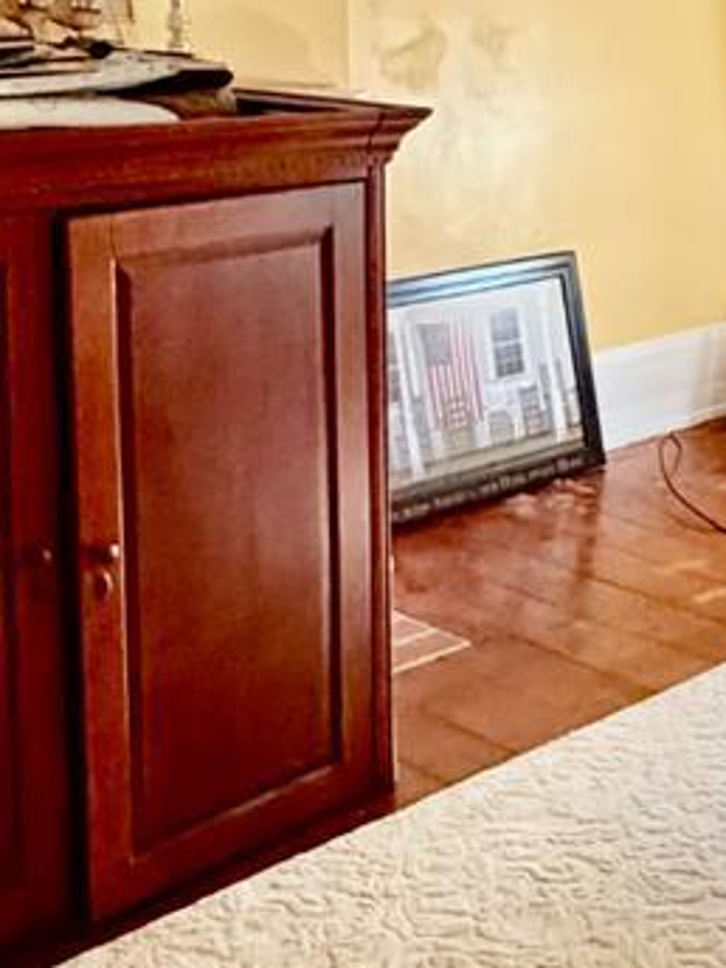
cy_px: 125
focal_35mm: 61
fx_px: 1706
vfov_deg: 30.5
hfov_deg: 22.6
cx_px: 806
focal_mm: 2.22
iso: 800
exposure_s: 1/60
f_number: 2.2
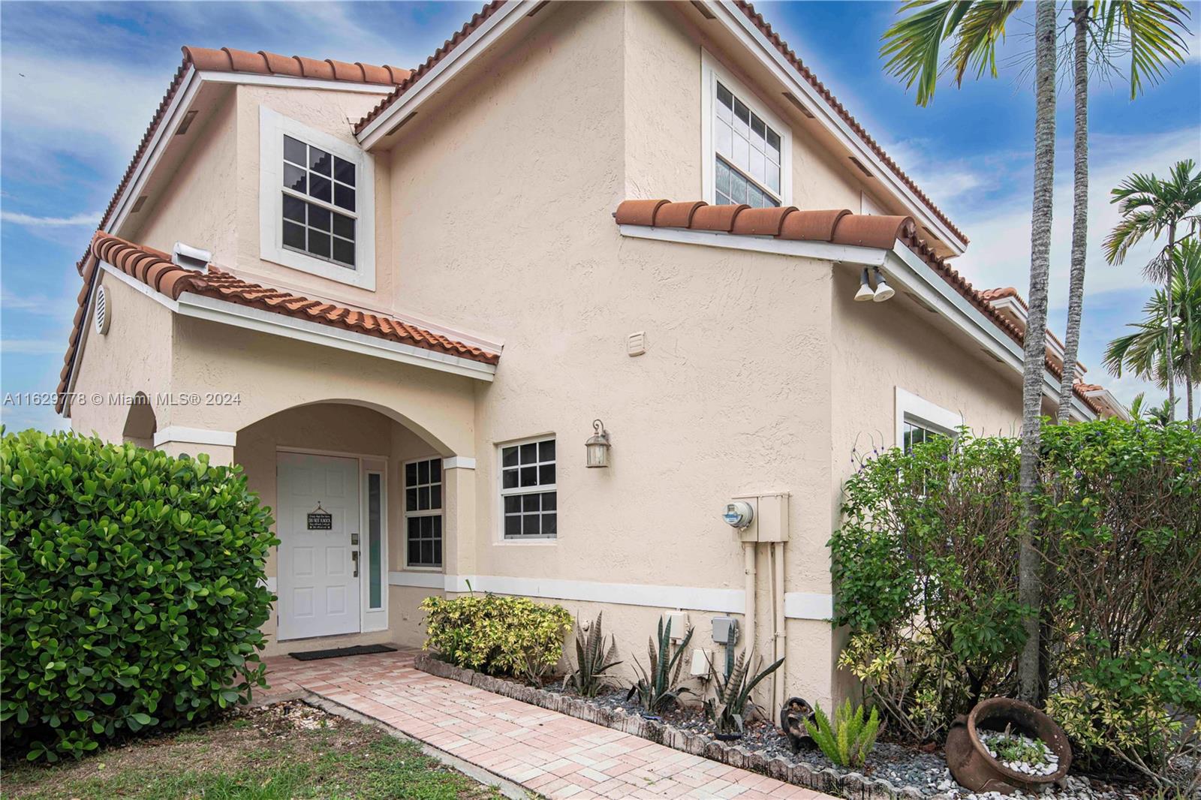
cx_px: 600
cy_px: 400
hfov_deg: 86.9
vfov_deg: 64.5
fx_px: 634
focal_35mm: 19
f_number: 4
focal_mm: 19
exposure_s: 1/1600
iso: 320
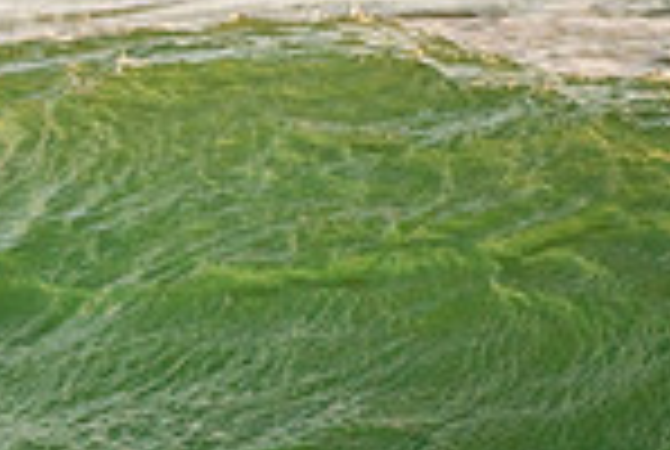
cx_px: -684
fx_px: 44364
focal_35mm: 2379
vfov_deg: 0.6
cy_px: 176
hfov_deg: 0.9
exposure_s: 1/500
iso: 320
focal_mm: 500
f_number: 5.6
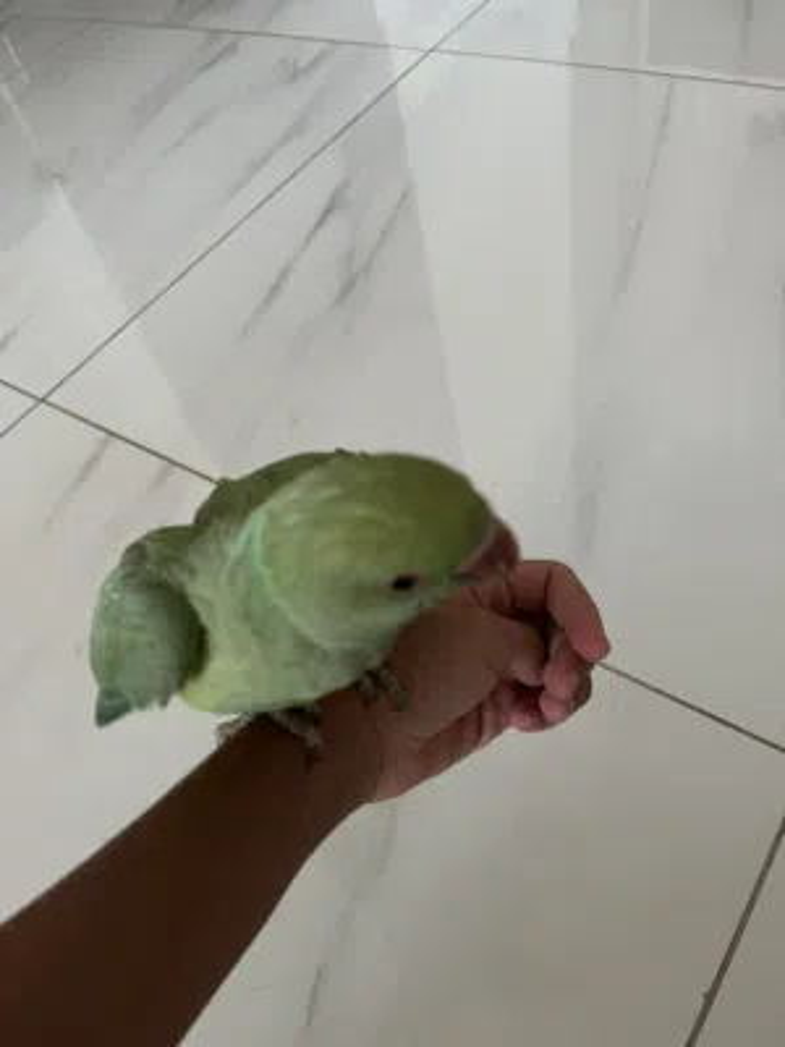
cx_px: 392
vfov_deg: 67.3
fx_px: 786
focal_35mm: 26
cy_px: 524
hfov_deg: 53.1
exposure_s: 1/33
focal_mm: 5.1
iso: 400
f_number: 1.6
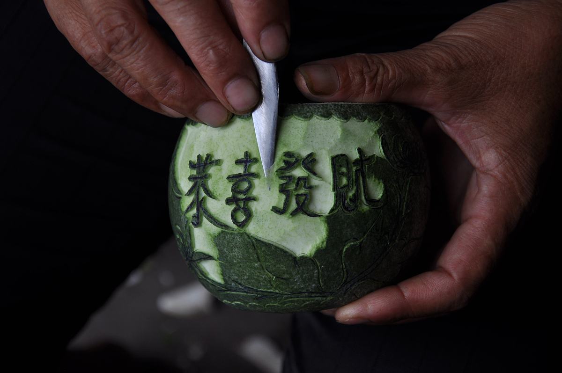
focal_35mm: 75
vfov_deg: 18.1
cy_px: 186
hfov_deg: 27.0
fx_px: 1169
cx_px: 281
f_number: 5
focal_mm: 50
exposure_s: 1/250
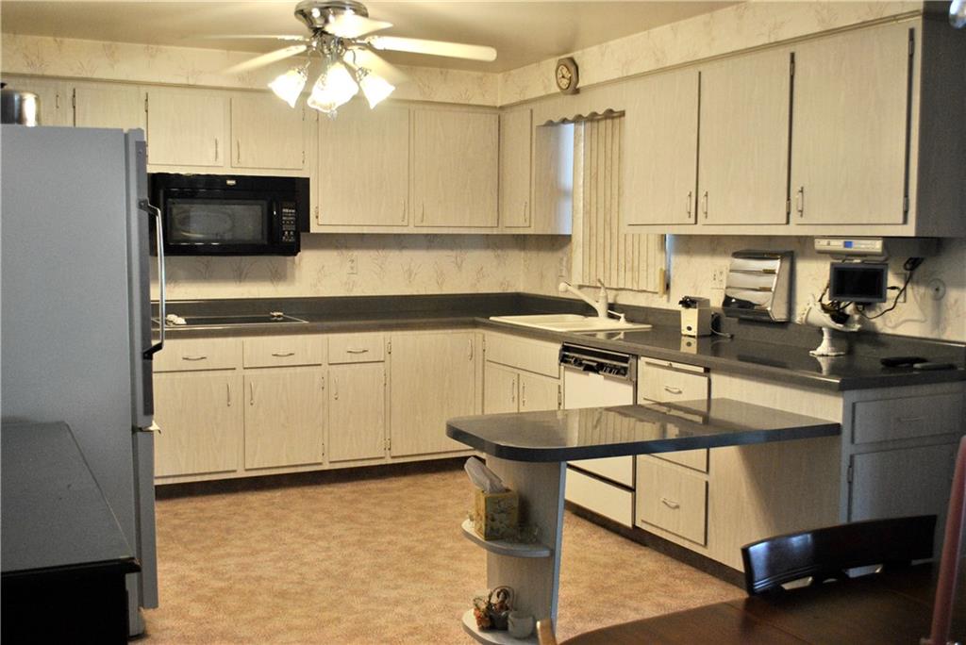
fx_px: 1047
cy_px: 322
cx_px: 483
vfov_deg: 34.3
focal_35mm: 39
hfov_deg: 49.5
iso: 450
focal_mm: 26
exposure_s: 1/30
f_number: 4.2
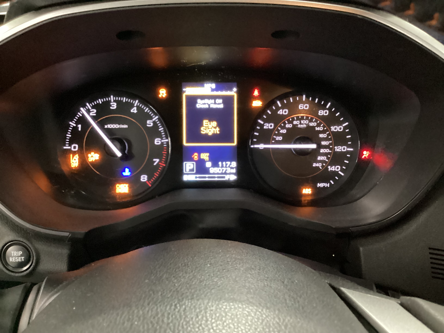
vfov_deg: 45.4
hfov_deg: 58.4
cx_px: 222
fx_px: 398
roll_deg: -1.7
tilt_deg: -26.3
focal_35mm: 31
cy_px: 166
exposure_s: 1/15
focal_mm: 3.3
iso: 800
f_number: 2.4
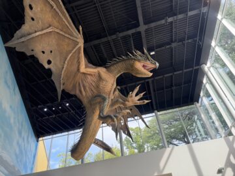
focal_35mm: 24
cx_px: 118
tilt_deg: +38.2
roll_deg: +7.5
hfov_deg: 71.6
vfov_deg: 56.8
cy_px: 88
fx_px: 163
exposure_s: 1/309
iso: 100
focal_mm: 6.76
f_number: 1.78
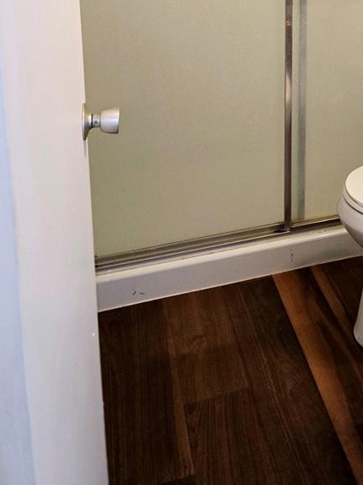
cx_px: 364
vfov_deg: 35.5
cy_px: -10
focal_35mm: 48
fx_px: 671
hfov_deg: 28.4
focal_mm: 6.3
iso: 400
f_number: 1.7
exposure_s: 1/120
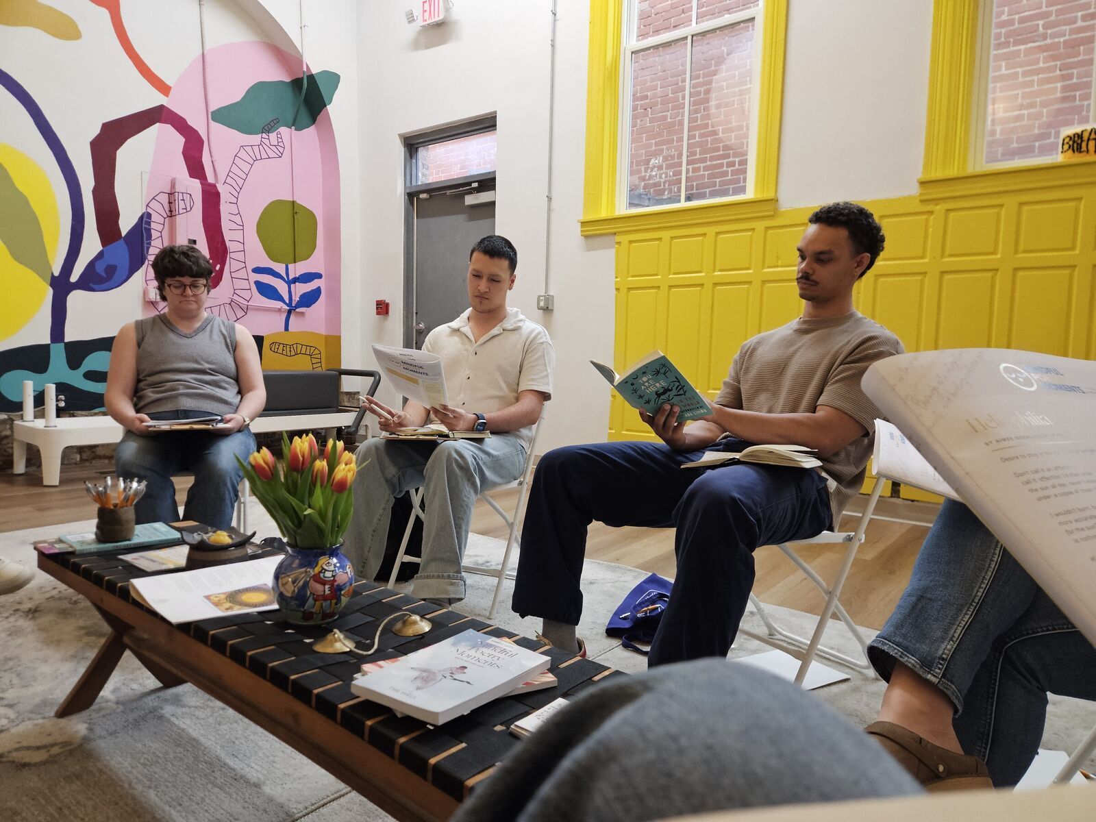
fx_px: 728
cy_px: 411
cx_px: 548
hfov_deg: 73.9
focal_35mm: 23
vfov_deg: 58.9
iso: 400
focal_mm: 5.4
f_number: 1.8
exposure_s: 1/120
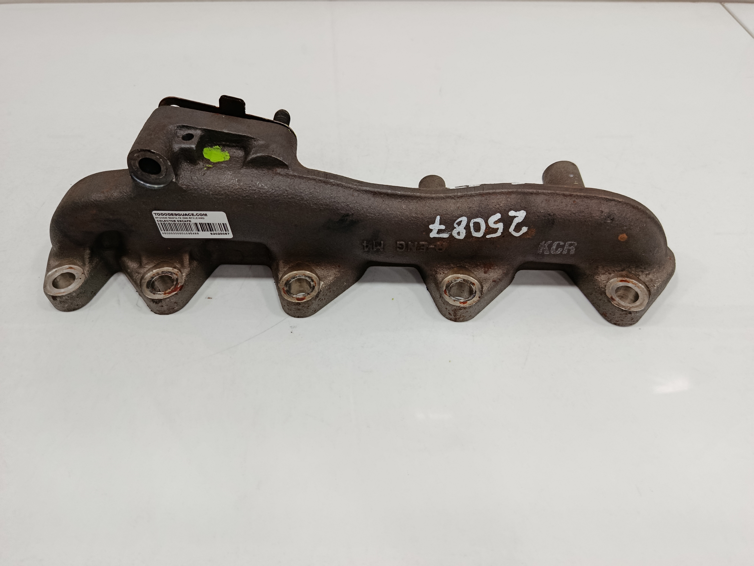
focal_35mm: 24
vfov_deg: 56.8
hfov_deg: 71.6
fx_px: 523
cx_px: 377
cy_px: 283
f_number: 1.7
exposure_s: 1/100
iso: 919
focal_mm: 5.24
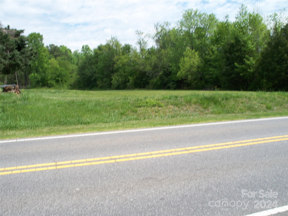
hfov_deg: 51.4
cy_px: 108
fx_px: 300
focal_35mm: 36
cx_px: 144
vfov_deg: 39.7
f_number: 5
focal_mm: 7.54
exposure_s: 1/320
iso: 64
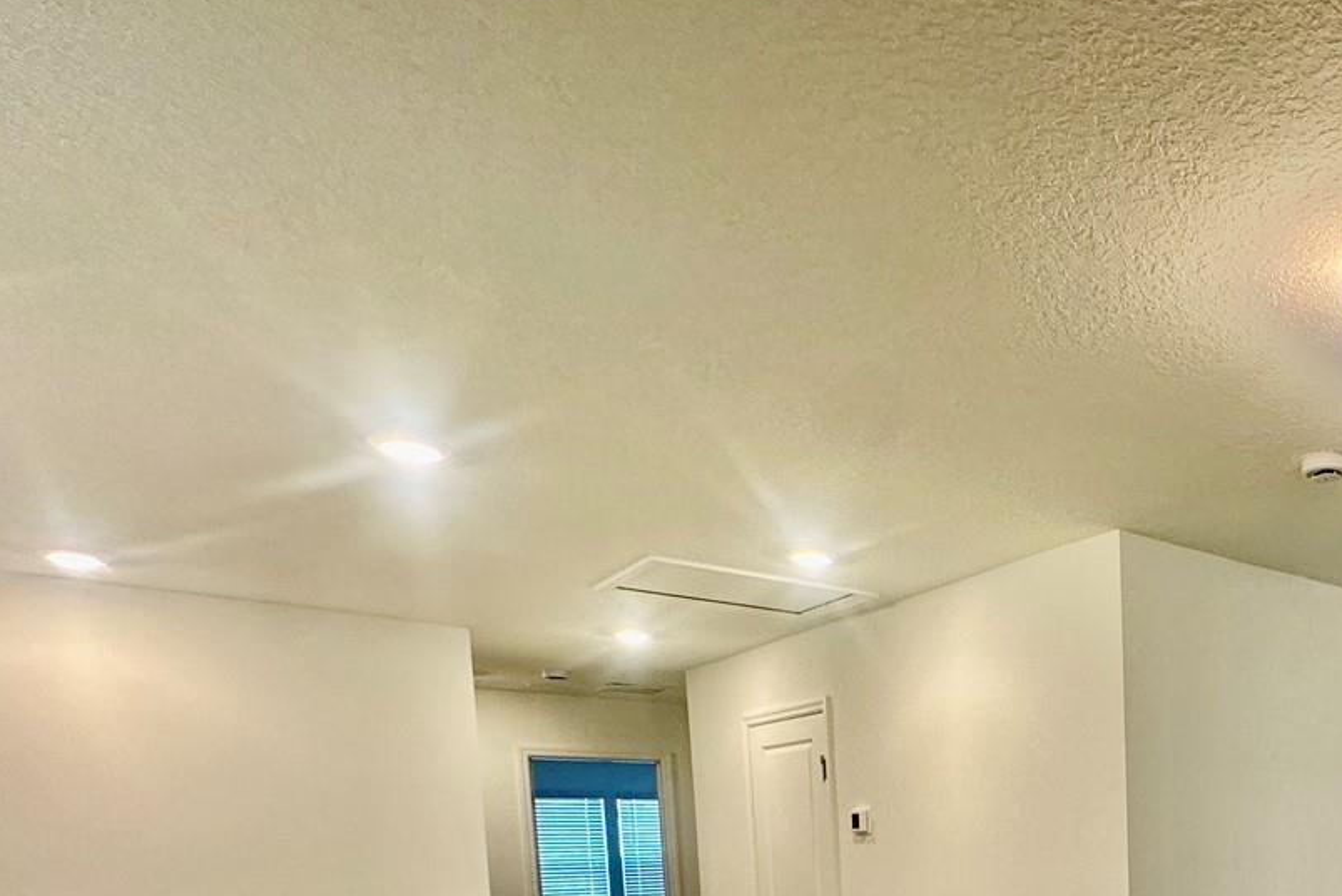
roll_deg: +0.5
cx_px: 1253
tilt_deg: -5.0
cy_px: 938
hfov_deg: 53.9
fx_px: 1081
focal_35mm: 29
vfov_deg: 38.7
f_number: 2.2
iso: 200
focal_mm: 2.22
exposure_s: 1/120
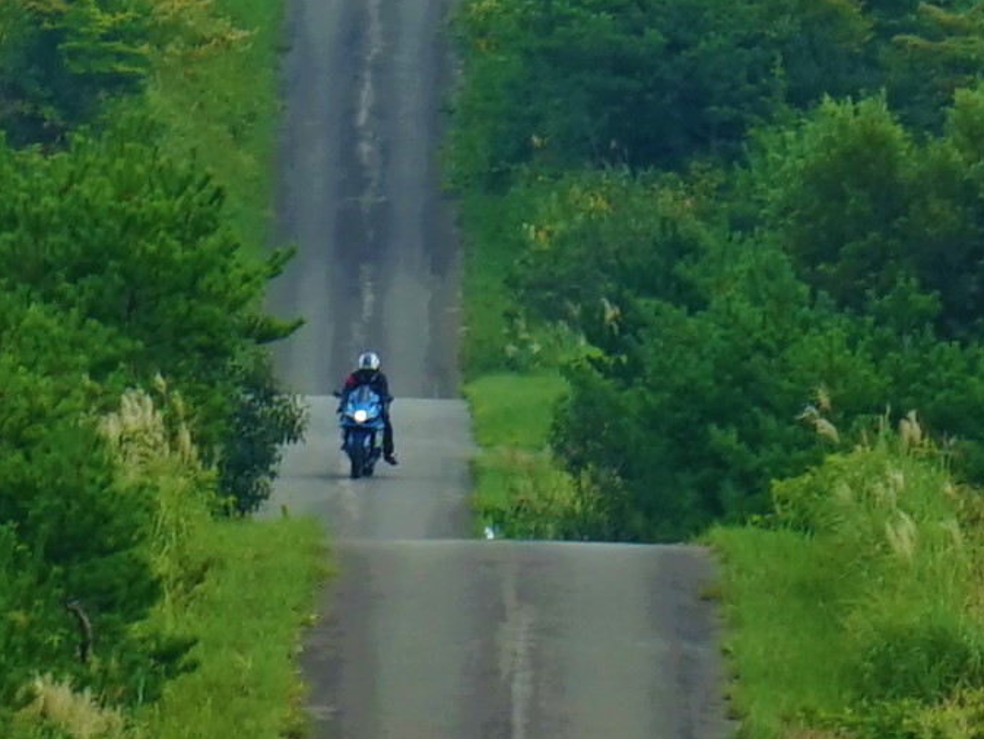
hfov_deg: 17.1
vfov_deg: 12.9
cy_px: 371
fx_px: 3270
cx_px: 464
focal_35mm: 115
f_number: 7.1
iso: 100
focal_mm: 105
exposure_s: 1/200
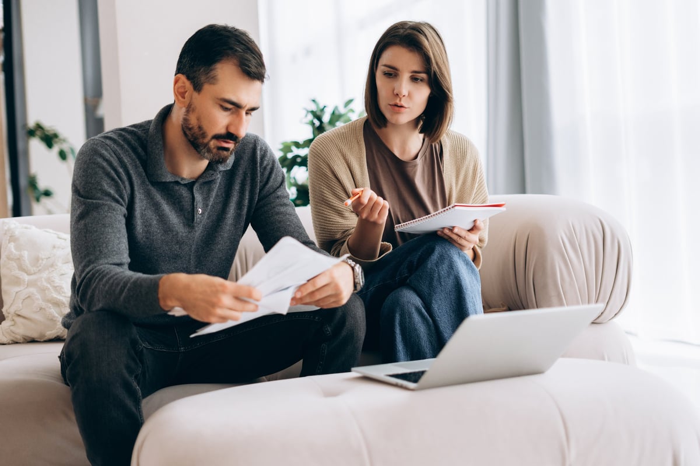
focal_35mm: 50
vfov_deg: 27.0
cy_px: 233
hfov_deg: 39.6
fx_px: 972
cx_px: 350
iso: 400
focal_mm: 50
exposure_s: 1/800
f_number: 2
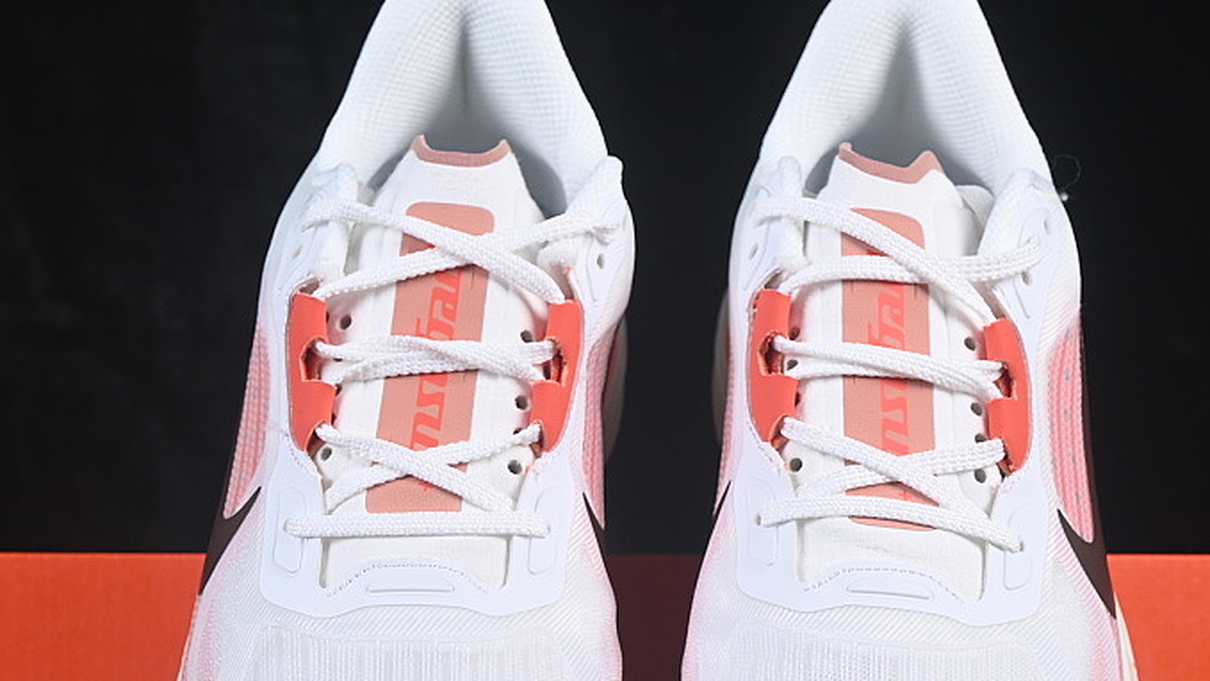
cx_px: 663
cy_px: 583
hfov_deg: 17.2
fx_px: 4011
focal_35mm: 125
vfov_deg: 9.7
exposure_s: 1/80
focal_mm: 50
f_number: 8
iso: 160
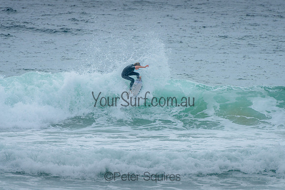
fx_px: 3881
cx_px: 144
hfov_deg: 4.2
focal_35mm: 490
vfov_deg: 2.8
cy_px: 85
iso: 500
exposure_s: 1/1600
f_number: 8
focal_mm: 400
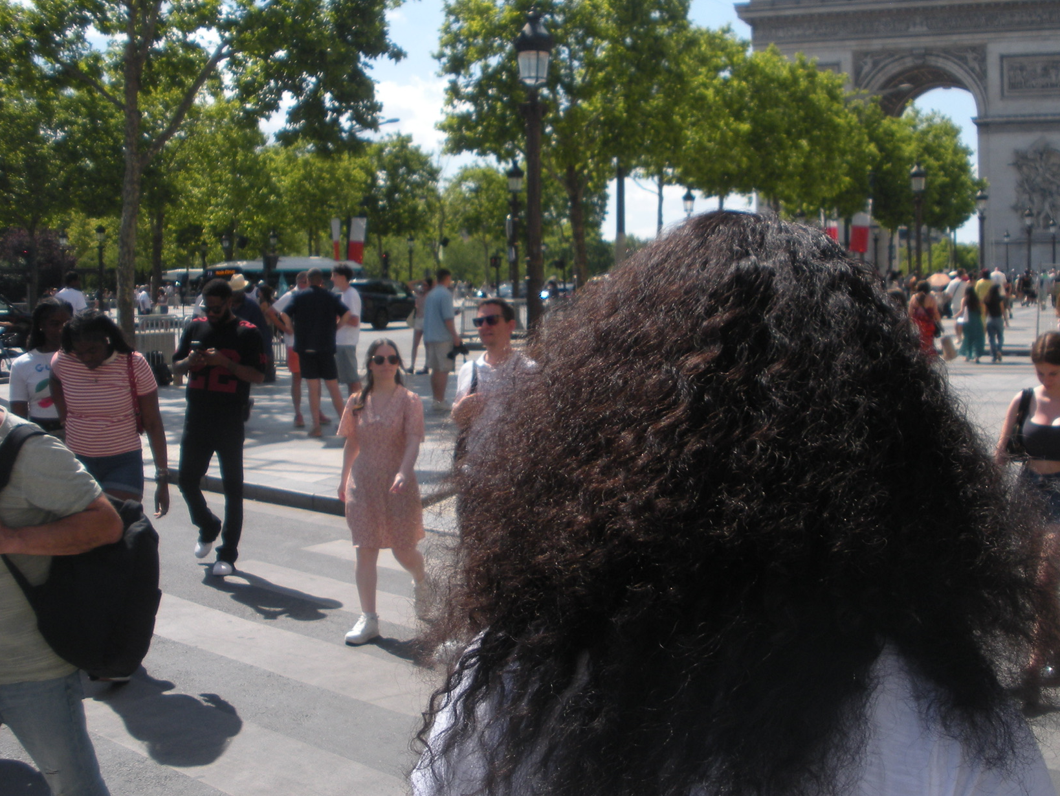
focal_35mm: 45
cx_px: 649
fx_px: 1378
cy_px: 382
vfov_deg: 32.2
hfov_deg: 41.8
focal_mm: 6.3
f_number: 3.5
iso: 64
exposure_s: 1/649
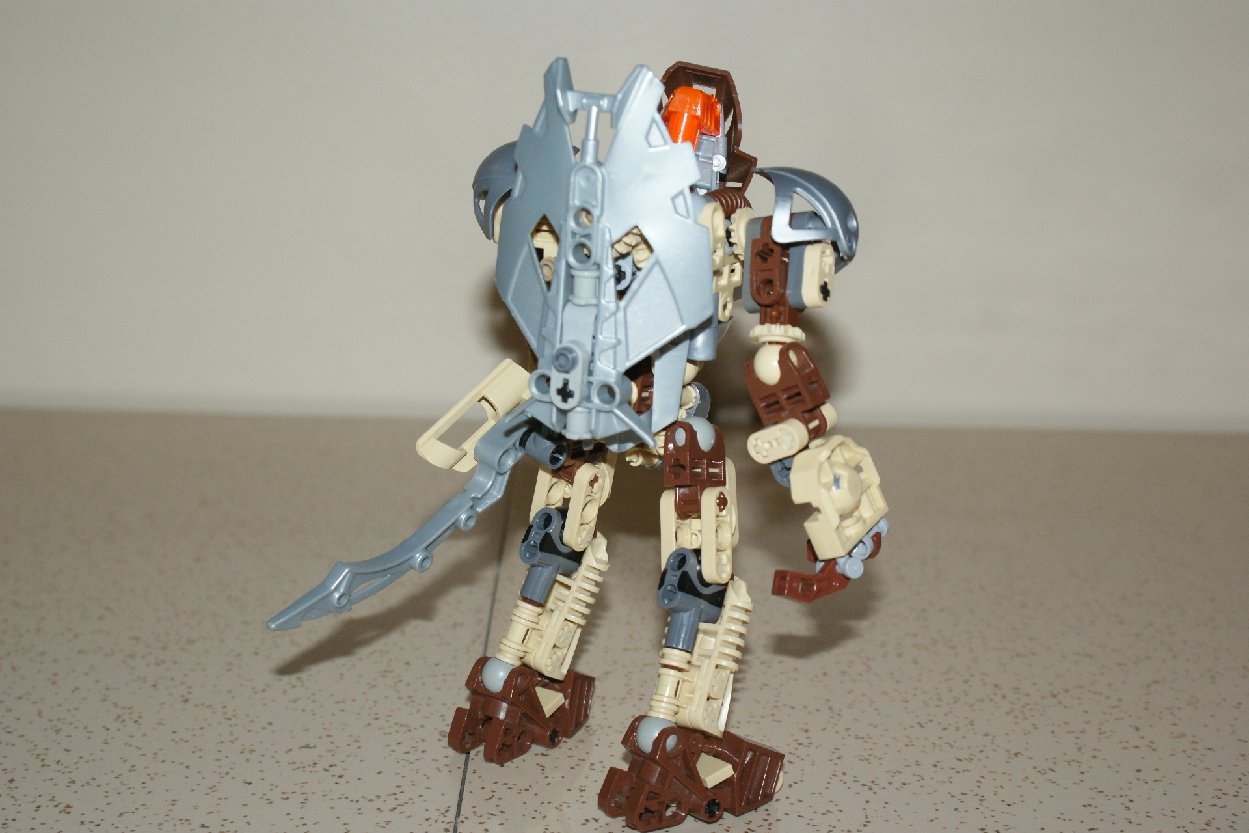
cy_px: 416
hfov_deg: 33.4
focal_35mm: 60
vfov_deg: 22.6
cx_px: 624
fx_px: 2082
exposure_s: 1/60
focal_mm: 40
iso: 400
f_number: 5.6
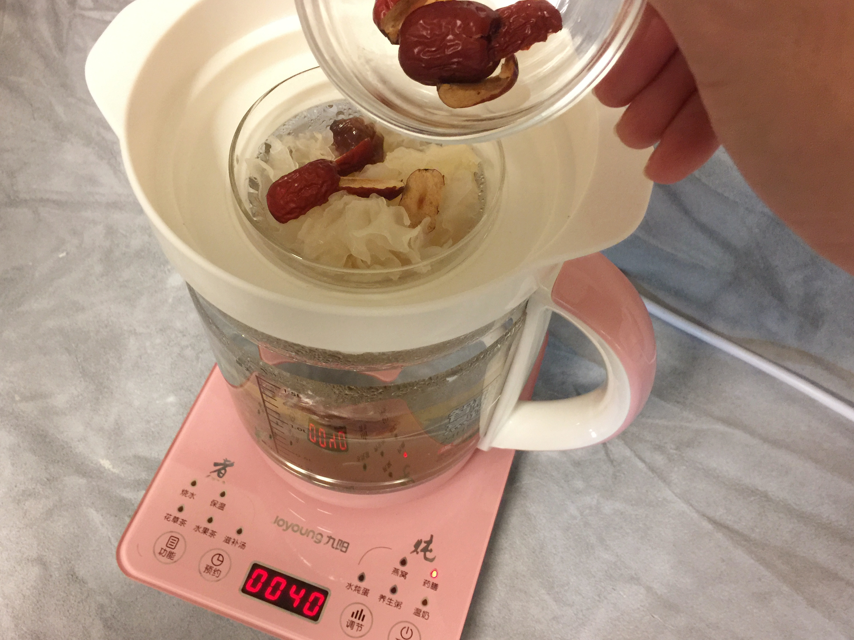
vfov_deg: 45.4
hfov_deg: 58.3
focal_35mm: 31
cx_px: 414
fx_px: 765
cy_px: 311
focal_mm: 4.15
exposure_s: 1/15
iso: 125
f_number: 2.2
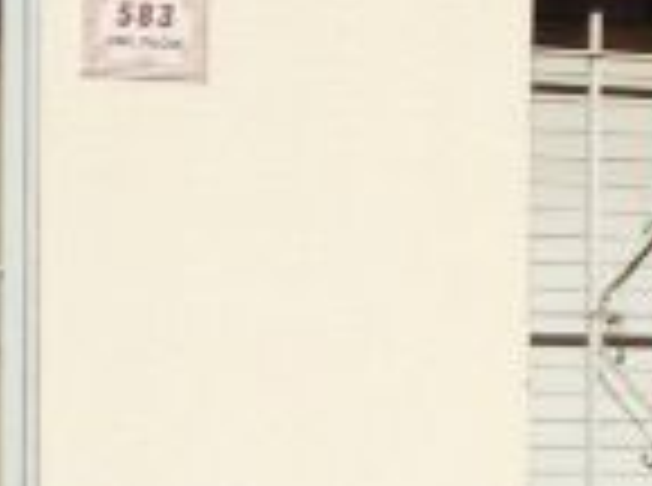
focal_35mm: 146
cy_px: 482
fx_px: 2743
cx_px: 112
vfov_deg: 10.0
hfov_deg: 13.5
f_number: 2.4
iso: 50
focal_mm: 4.12
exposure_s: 1/4926
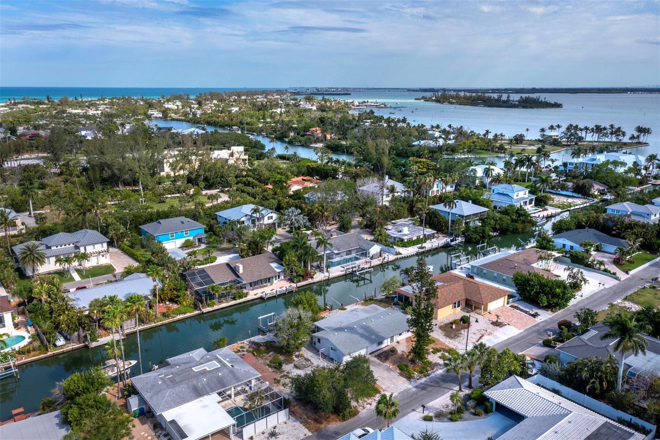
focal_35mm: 28
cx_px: 330
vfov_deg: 46.4
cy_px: 220
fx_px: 513
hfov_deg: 65.5
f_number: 6.3
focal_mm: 10.26
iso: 100
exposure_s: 1/500
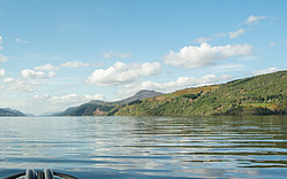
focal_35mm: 38
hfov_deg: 45.9
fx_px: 297
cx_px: 22
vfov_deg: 33.6
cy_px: 90
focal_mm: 16
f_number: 7.1
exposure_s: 1/800
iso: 160
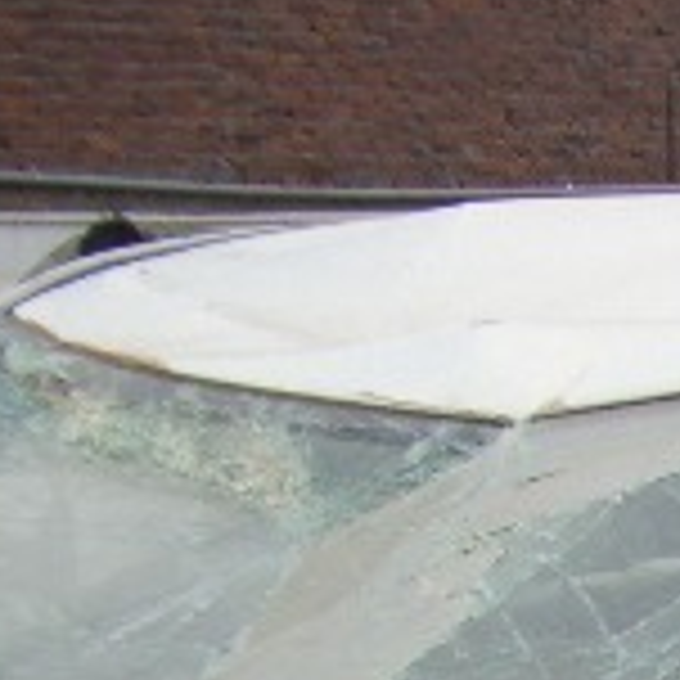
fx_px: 3534
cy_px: 1324
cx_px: 1635
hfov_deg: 9.7
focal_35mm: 159
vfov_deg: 10.2
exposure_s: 1/160
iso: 80
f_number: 2.9
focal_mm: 5.7
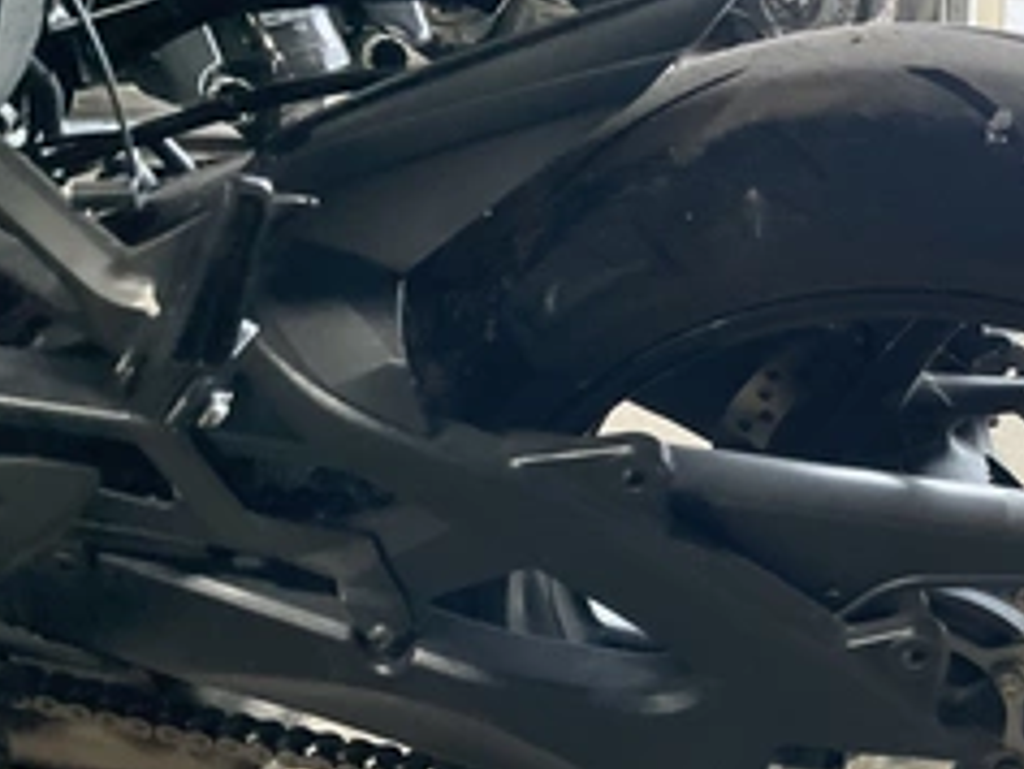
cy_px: 493
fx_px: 1450
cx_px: 830
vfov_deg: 29.6
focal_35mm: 49
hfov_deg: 37.4
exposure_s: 1/60
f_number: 1.8
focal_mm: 3
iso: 250
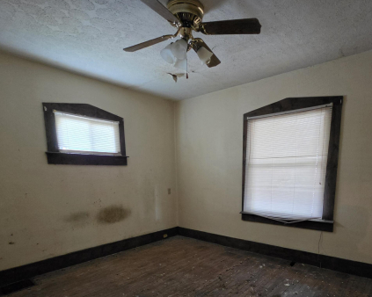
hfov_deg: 79.8
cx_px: 215
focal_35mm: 20
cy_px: 211
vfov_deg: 65.2
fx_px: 220
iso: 1000
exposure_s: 1/60
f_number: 1.9
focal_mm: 2.2
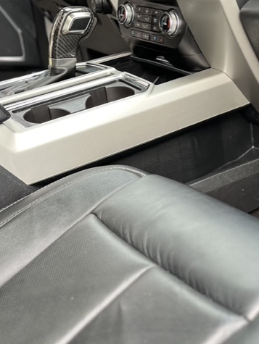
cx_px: 212
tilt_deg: -23.3
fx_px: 558
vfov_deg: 34.3
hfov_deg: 25.6
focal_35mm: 56
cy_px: 191
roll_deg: -1.5
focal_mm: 5.1
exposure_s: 1/96
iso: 125
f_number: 1.6
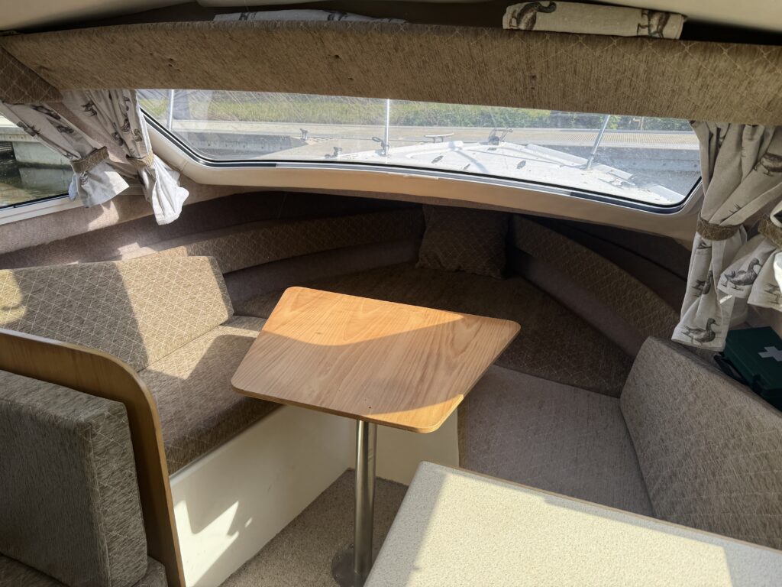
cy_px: 294
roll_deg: +1.2
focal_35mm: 24
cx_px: 391
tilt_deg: -22.5
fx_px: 542
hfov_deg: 71.6
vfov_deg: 56.8
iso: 80
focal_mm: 6.76
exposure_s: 1/1010
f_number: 1.78
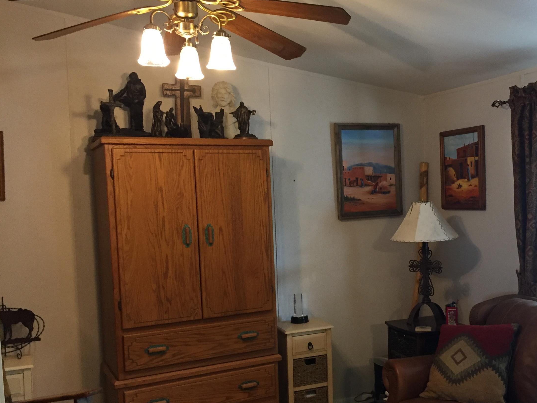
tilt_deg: -2.8
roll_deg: +0.3
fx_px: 620
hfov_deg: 45.9
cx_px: 368
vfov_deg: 35.9
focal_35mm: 40
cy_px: 233
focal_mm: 4.15
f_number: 2.2
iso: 160
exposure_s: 1/30
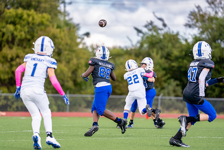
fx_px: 1537
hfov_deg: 8.3
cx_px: 106
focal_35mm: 247
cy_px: 72
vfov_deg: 5.6
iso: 320
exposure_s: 1/2500
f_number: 2.8
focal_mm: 200
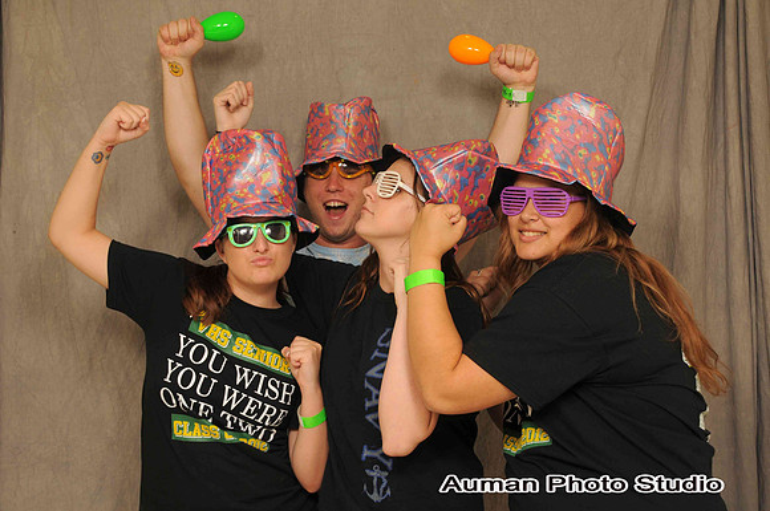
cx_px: 385
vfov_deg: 22.6
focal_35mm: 60
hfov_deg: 33.4
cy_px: 256
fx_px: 1282
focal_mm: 40
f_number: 6.3
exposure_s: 1/125
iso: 200
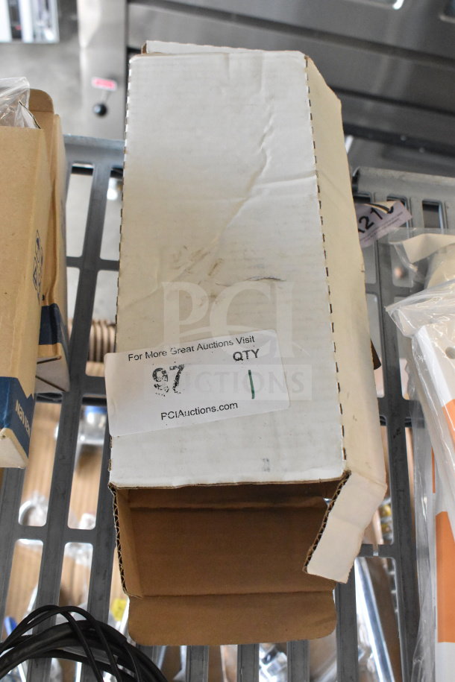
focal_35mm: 38
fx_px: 711
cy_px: 341
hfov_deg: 35.5
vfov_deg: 51.3
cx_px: 228
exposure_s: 1/500
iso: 6400
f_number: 6.3
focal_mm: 25
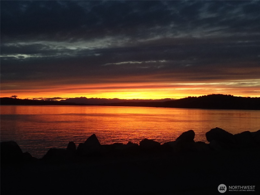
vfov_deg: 48.2
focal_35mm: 29
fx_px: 218
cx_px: 130
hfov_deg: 61.7
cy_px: 98
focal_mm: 2.47
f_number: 1.9
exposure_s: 1/30
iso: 64
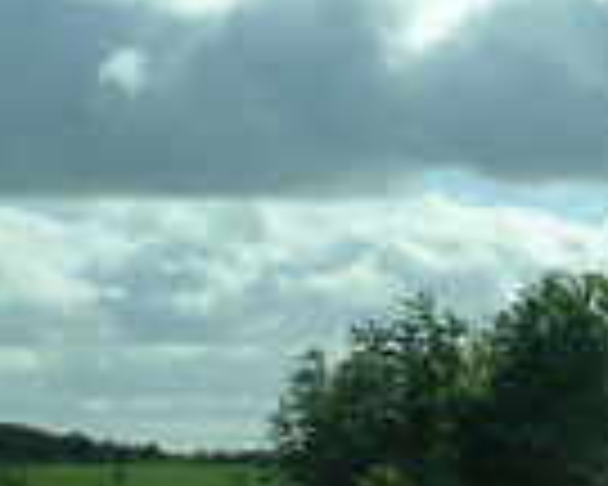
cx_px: 423
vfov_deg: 8.8
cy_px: 135
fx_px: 3167
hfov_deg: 11.0
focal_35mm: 176
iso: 50
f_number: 5.6
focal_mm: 5.8
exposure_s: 1/494
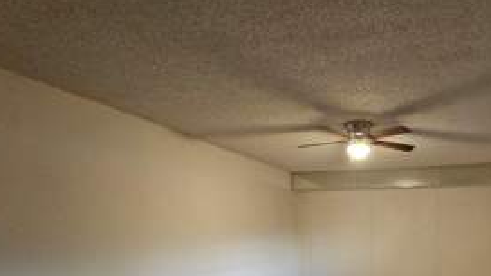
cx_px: 356
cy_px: 256
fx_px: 325
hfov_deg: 70.1
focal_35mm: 25
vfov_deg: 41.7
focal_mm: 2.2
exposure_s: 1/24
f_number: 2.2
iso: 640
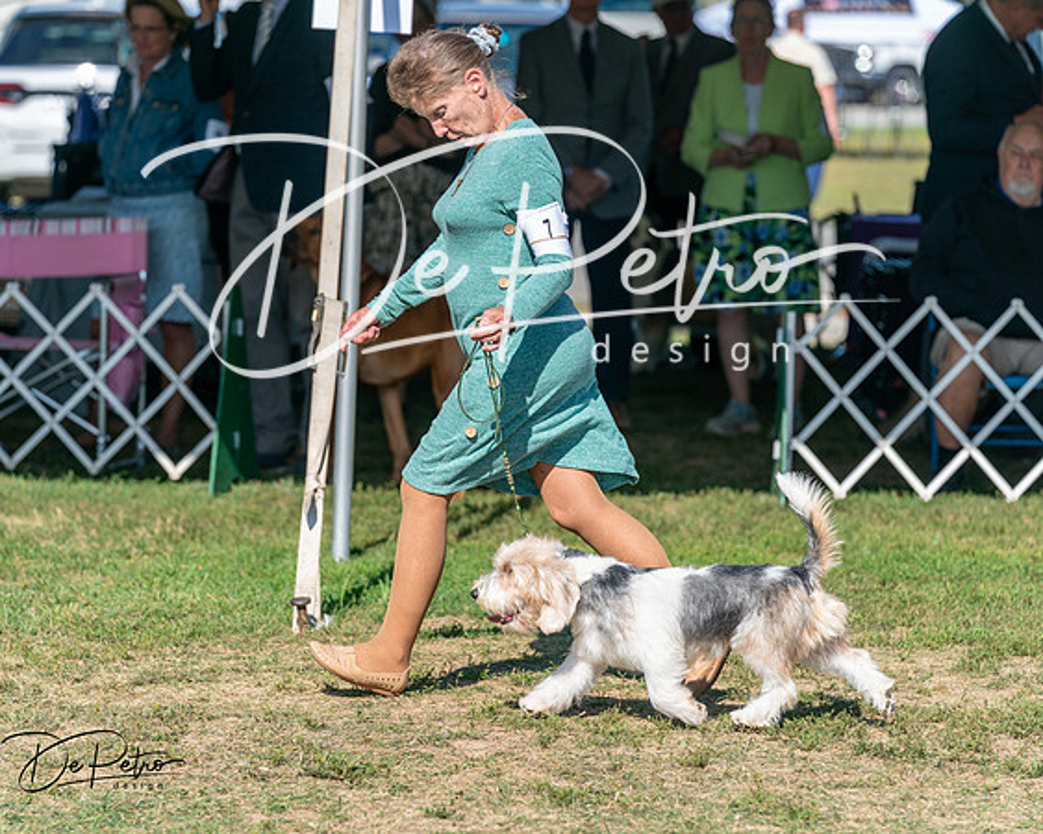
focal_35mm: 189
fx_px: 5838
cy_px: 417
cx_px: 522
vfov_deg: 8.2
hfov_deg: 10.2
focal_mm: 168
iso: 250
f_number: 4.5
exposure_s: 1/1600
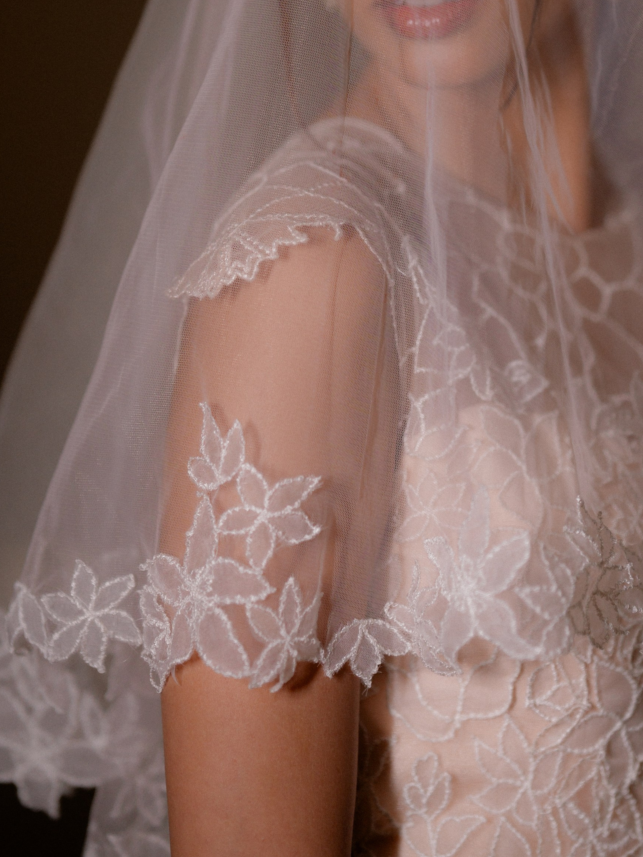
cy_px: 164
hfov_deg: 10.2
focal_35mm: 145
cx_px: 416
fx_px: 3591
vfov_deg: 13.5
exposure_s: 1/640
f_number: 1.4
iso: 200
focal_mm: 85
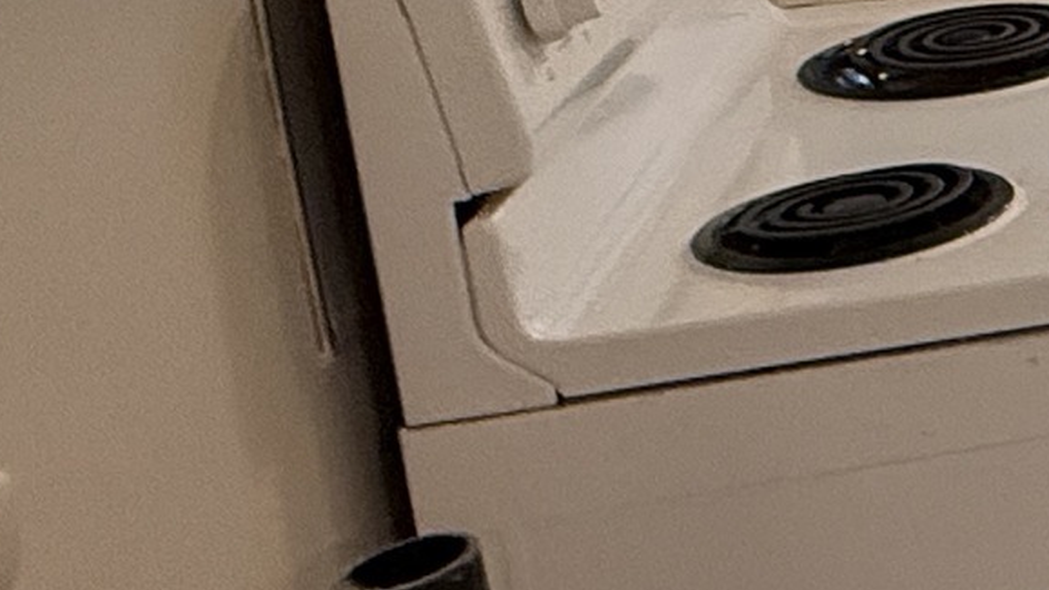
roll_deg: +0.2
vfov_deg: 14.3
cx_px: 2238
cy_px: -180
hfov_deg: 17.0
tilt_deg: -11.9
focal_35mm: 81
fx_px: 2253
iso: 320
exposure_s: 1/120
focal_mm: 2.22
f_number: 2.2
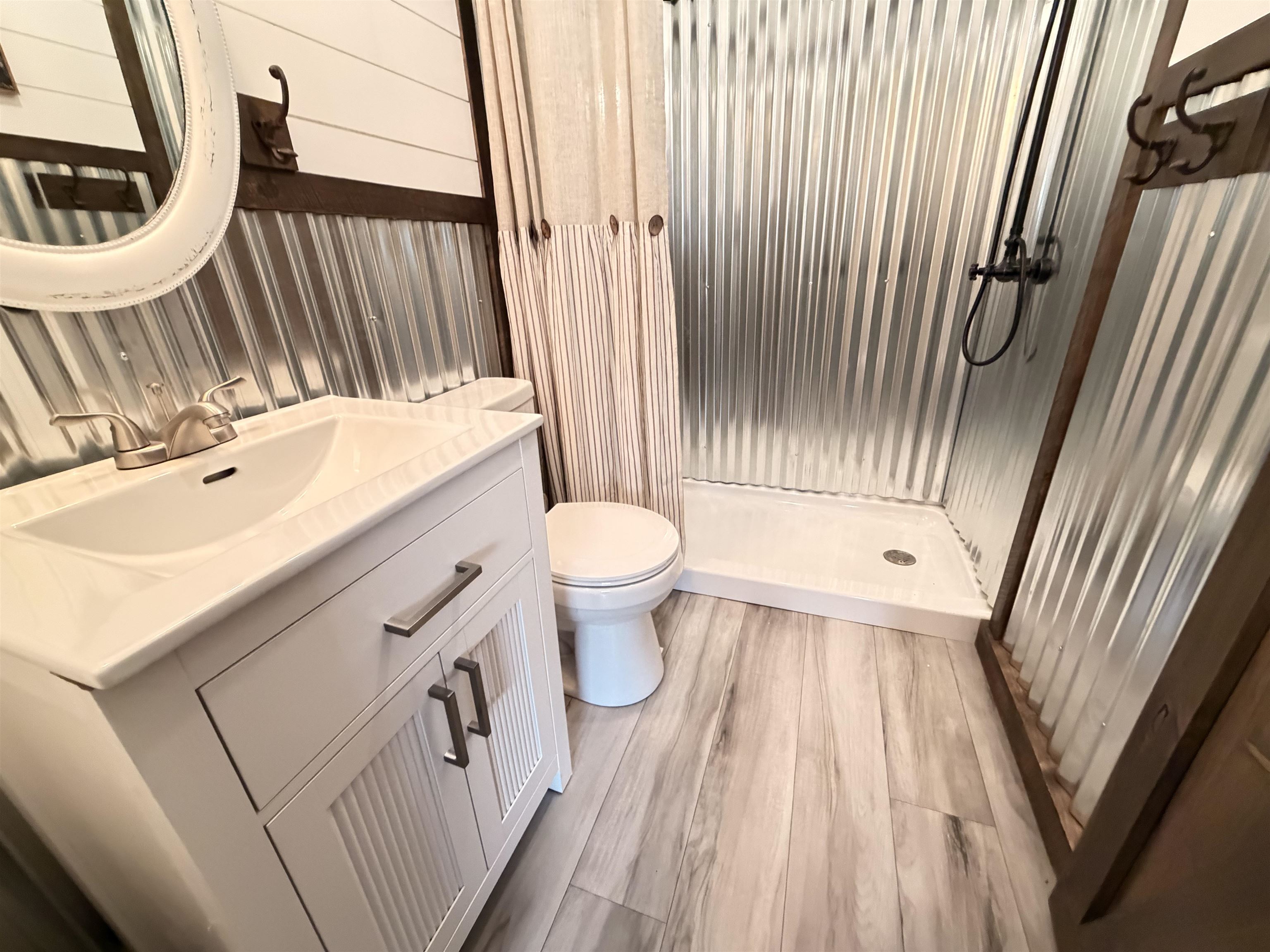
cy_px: 476
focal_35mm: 14
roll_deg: +1.8
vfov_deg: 85.7
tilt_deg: -22.7
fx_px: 514
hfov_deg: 102.1
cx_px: 635
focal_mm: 2.22
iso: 1000
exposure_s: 1/40
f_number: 2.2
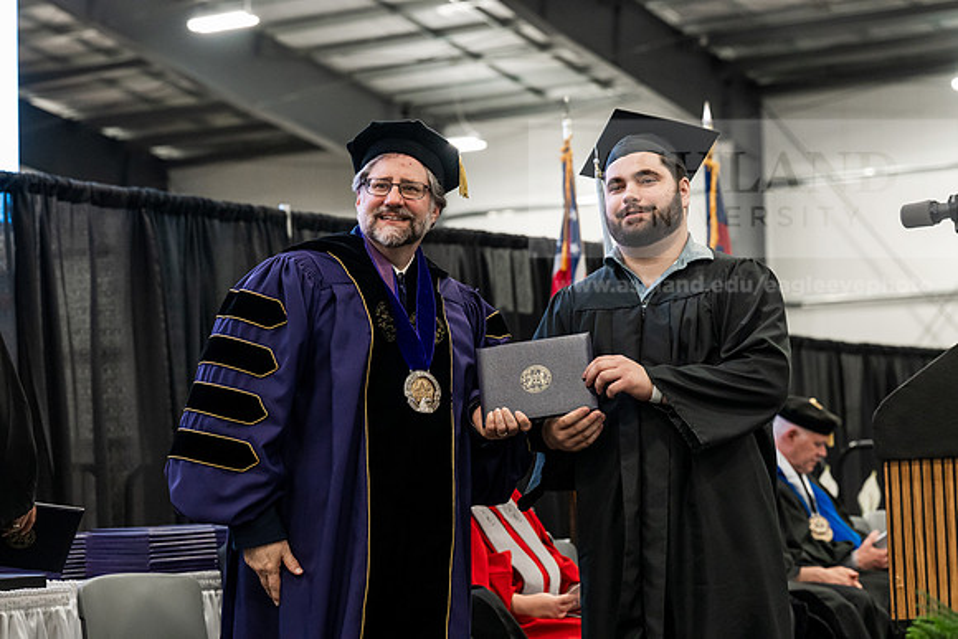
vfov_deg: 15.9
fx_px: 2289
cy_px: 320
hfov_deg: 23.6
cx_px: 479
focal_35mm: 86
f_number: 4.5
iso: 4000
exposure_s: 1/200
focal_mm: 86
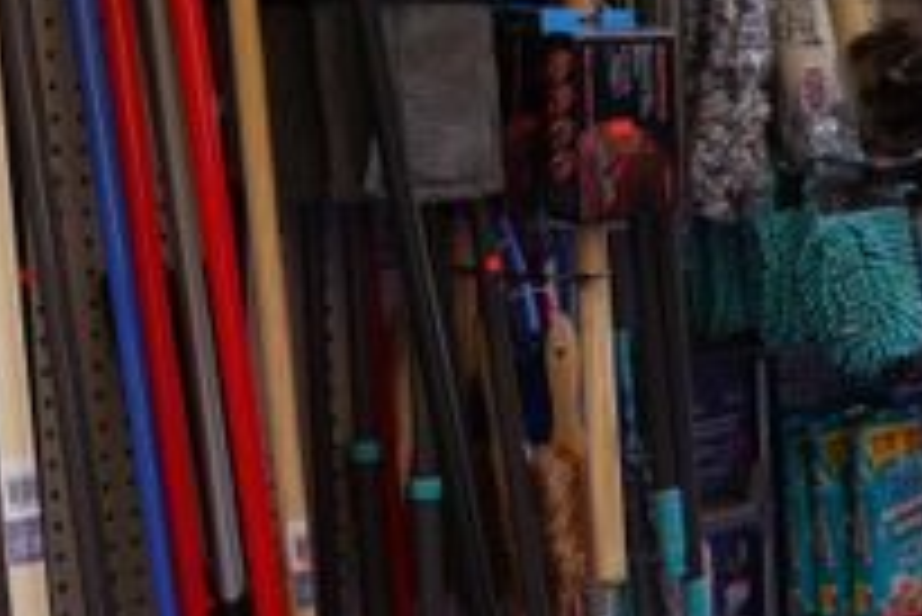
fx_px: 2102
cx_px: 549
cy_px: 414
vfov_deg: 16.6
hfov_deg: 24.7
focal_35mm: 82
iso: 400
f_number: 2.8
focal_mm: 14
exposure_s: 1/60
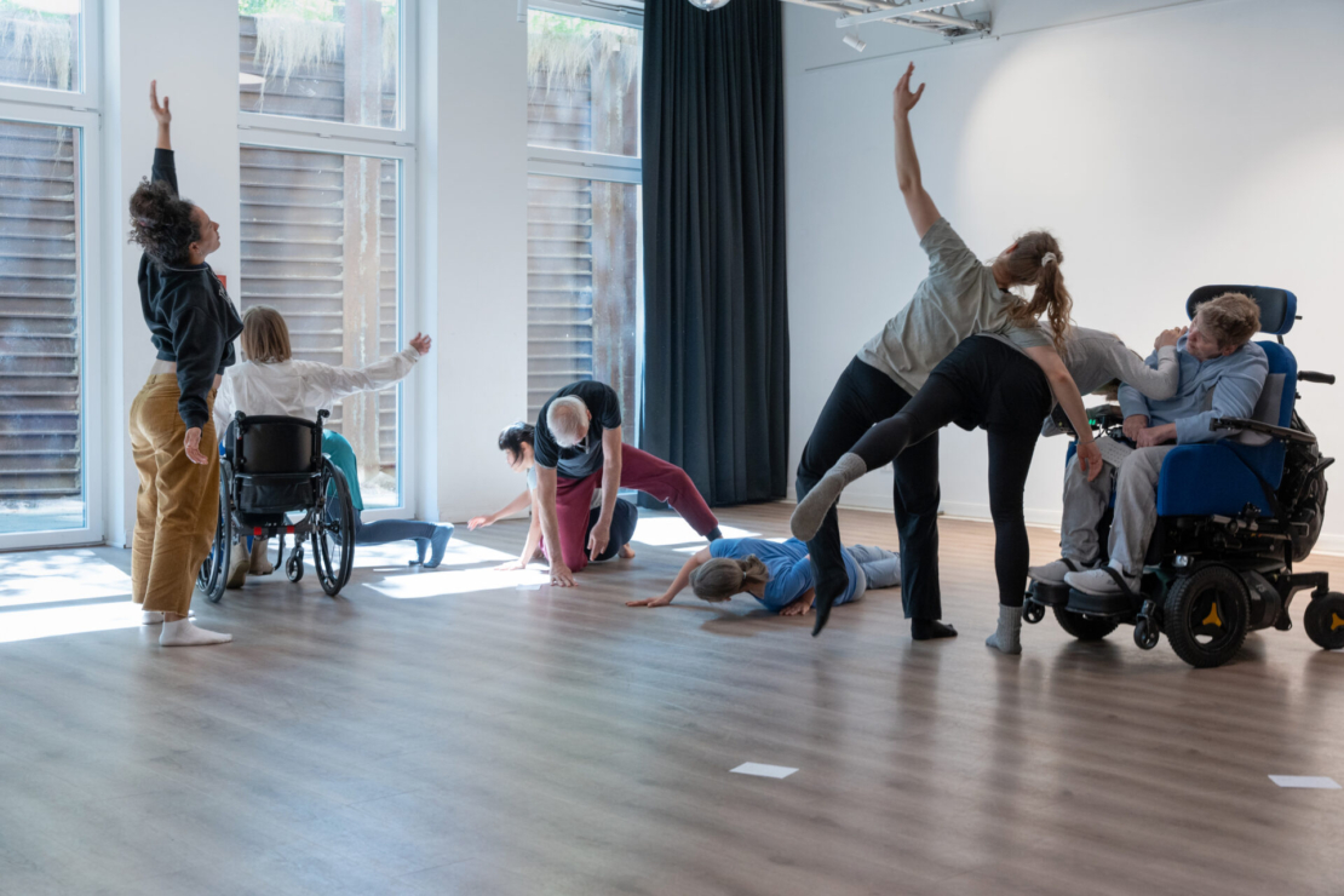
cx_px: 672
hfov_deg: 45.6
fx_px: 1598
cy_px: 448
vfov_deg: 31.3
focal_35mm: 43
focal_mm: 42.8
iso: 1250
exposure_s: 1/100
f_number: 4.5
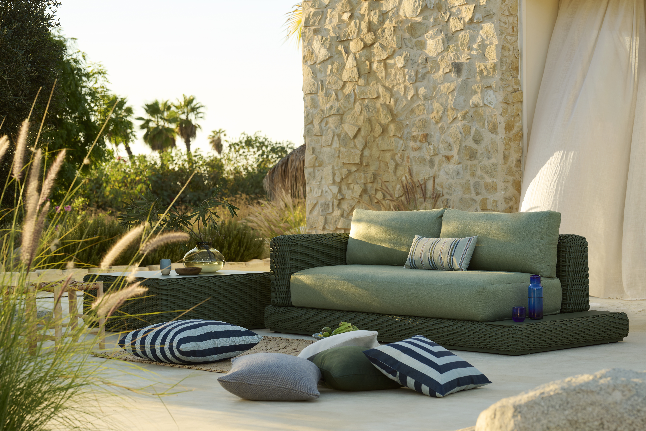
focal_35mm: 85
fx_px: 1525
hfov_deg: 23.9
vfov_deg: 16.1
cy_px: 216
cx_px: 323
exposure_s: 1/160
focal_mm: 85
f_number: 7.1
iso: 200
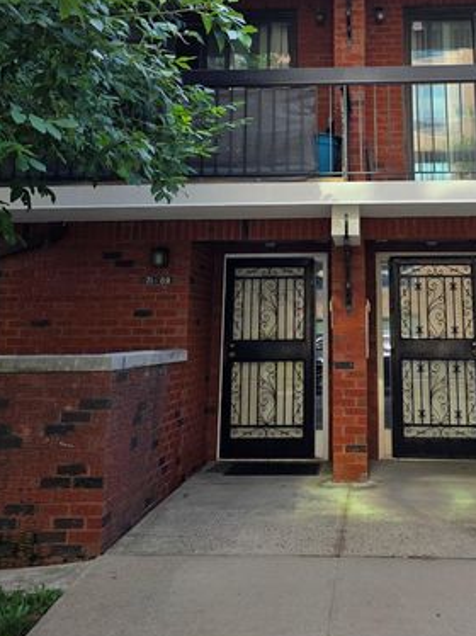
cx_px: 337
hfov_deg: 34.6
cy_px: 168
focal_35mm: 41
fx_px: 753
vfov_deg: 44.4
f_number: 1.7
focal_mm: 6.3
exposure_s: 1/1894
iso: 80
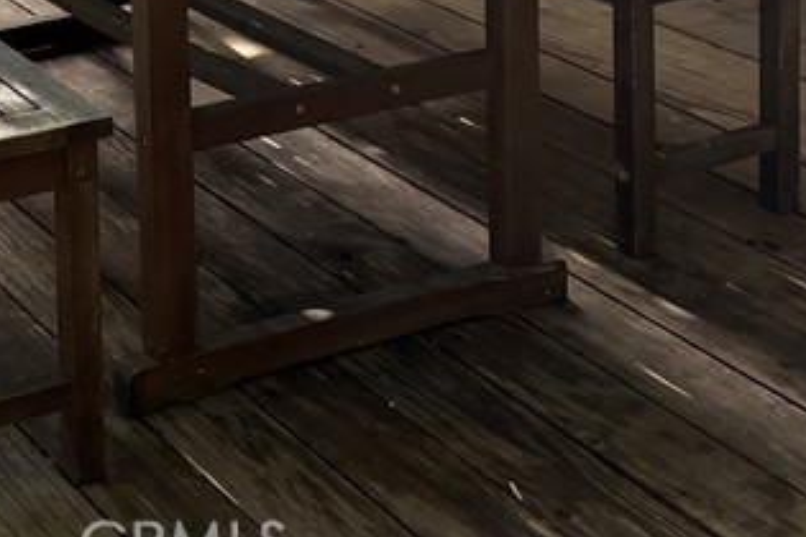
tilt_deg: -5.2
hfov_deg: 21.9
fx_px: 1970
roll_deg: +2.7
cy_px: -401
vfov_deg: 14.0
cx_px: -72
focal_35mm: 88
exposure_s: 1/357
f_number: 1.6
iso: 64
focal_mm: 5.96
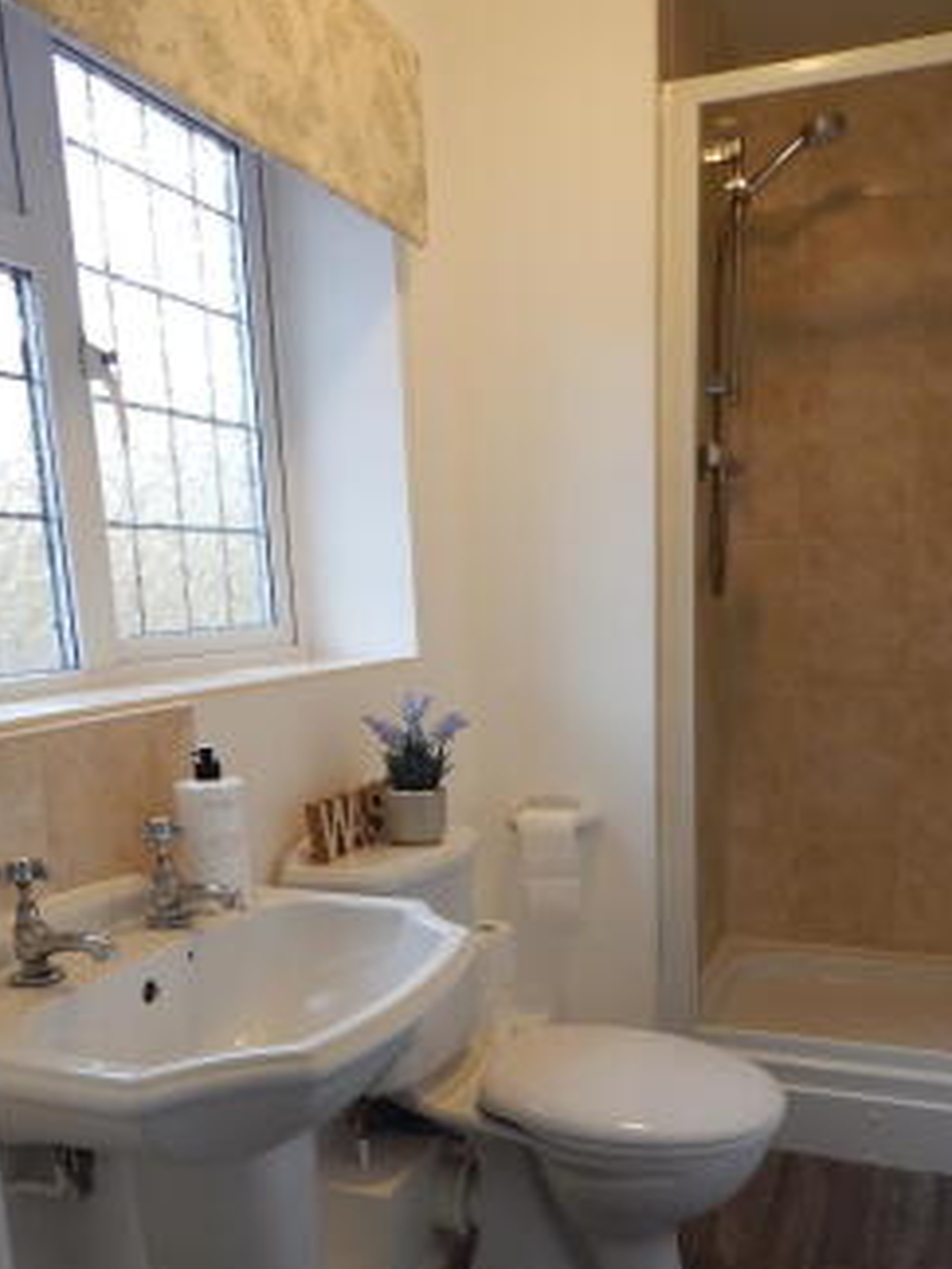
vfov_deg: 57.2
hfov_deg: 45.4
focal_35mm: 31
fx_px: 1137
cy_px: 836
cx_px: 533
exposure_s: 1/30
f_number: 3
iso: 160
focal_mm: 4
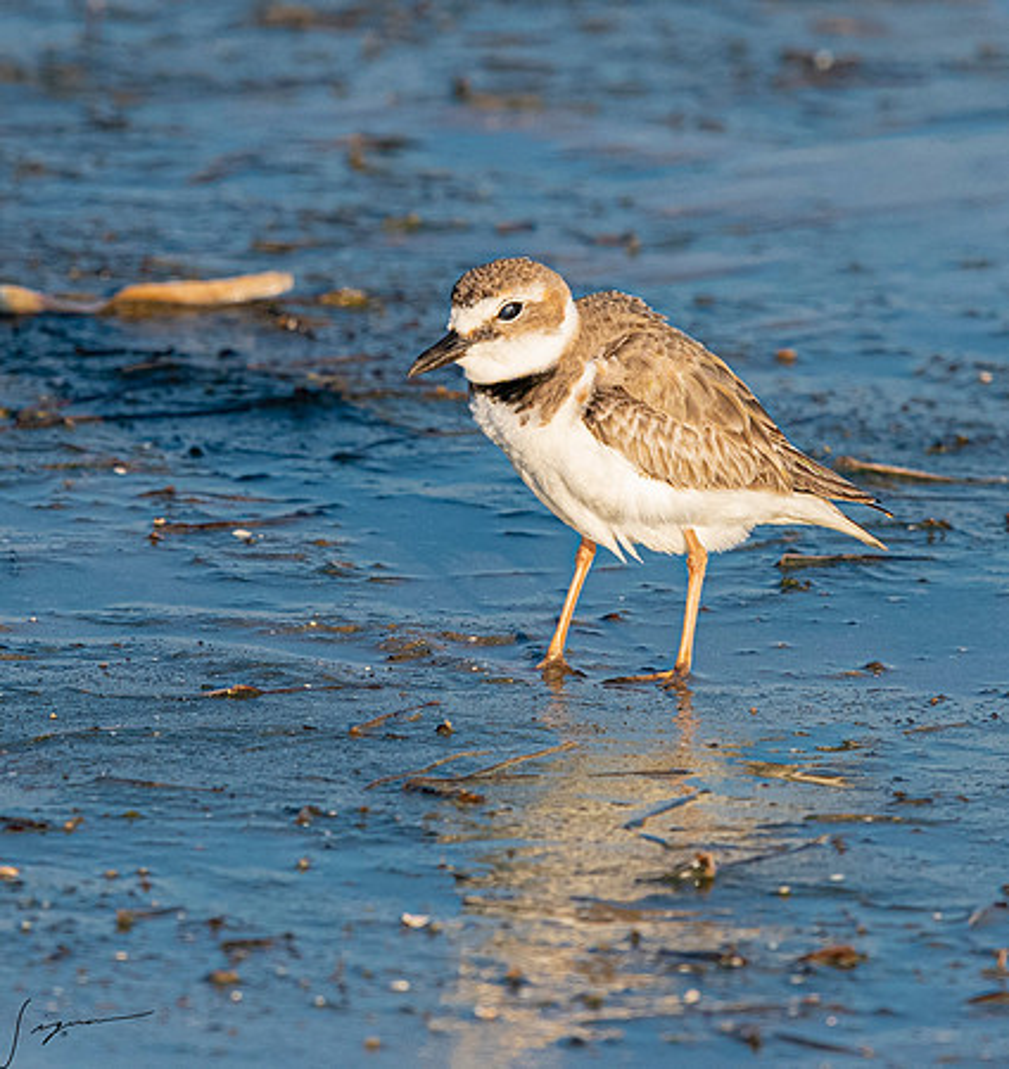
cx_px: 334
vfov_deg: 1.8
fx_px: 33724
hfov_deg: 1.7
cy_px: 170
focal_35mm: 993
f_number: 5.6
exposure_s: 1/2000
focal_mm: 300
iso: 500
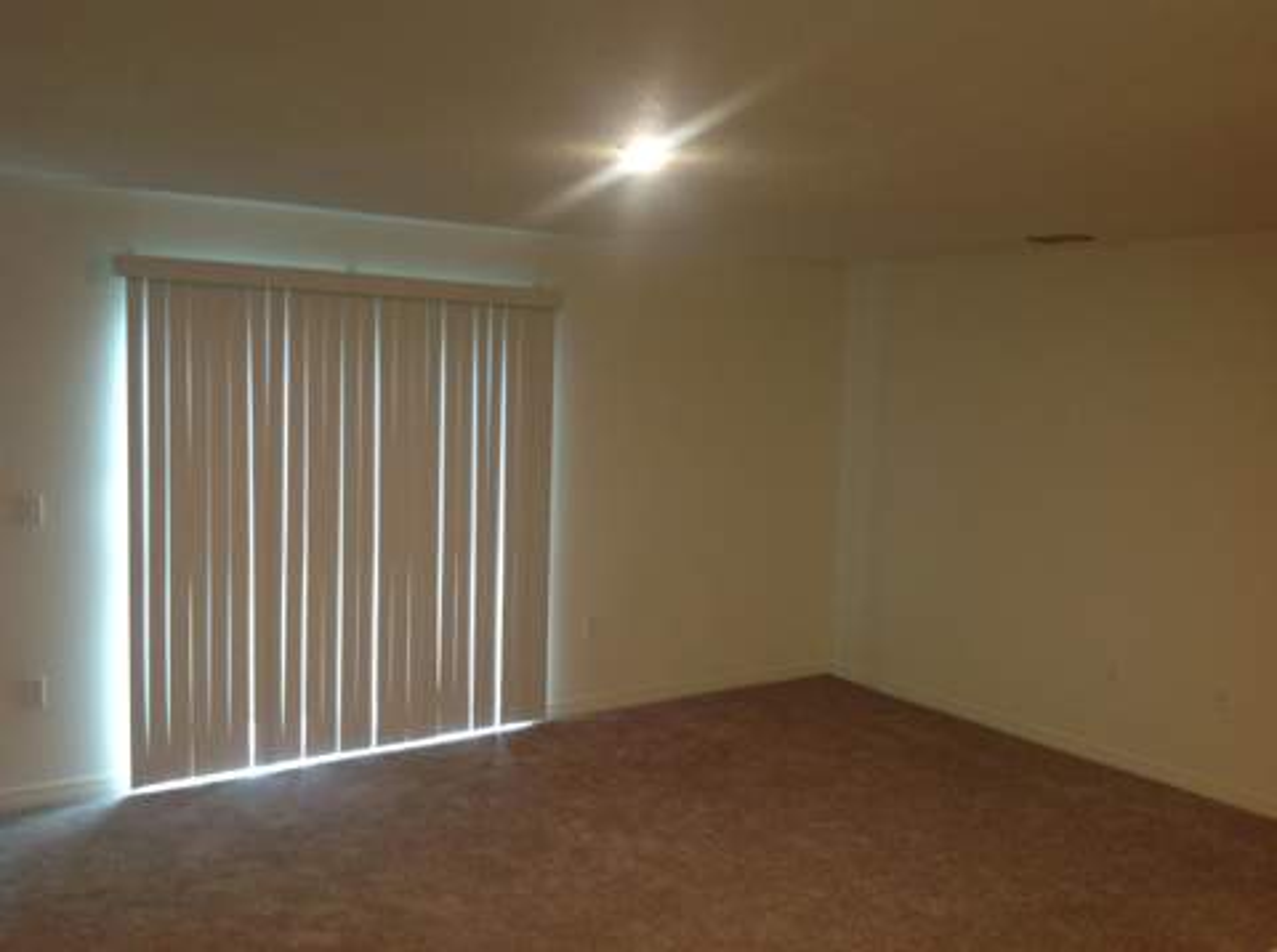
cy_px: 476
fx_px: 1289
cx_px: 638
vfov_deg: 40.6
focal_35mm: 35
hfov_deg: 52.7
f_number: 2.4
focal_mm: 4.28
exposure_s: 1/15
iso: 100
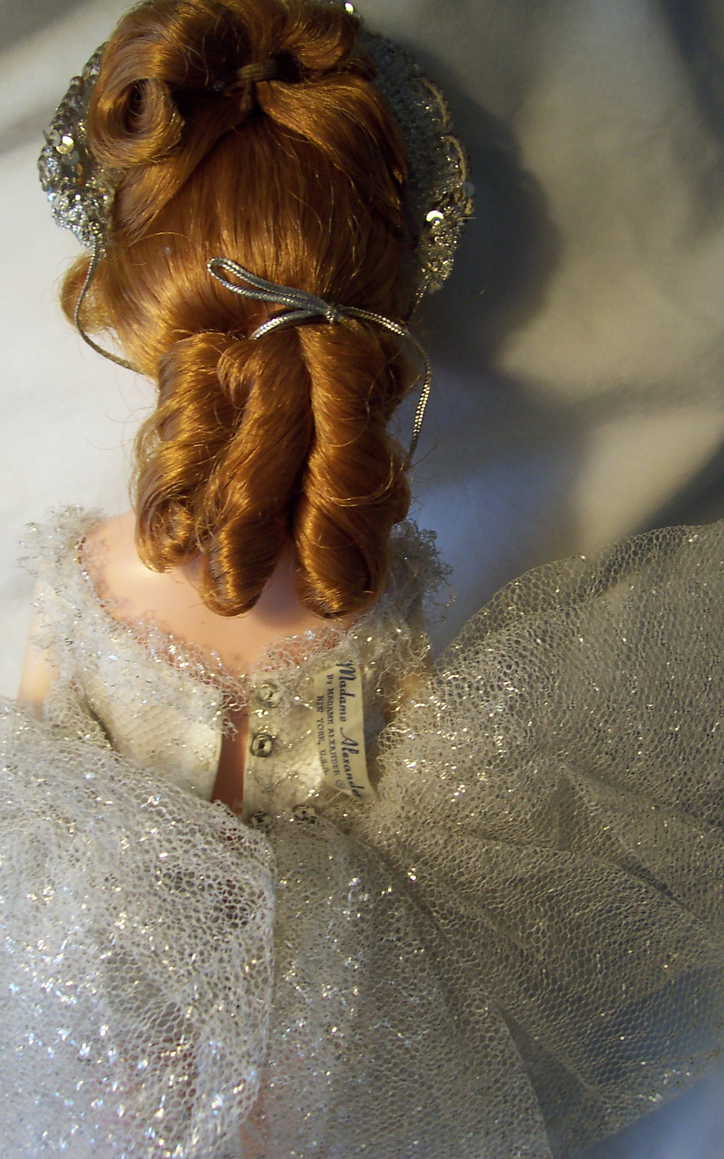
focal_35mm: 40
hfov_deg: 32.0
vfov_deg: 49.3
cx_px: 316
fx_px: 1263
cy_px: 578
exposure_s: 1/45
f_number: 2.8
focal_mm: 5.6
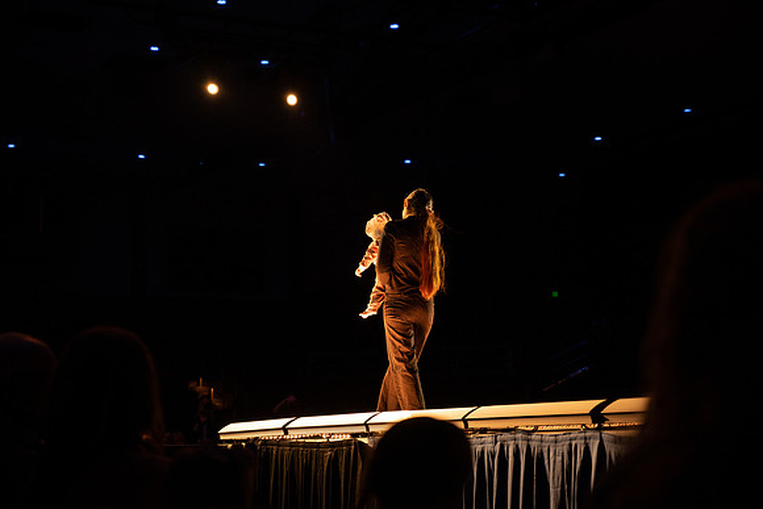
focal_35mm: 70
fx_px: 1484
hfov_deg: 28.8
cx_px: 382
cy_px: 254
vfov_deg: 19.5
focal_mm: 70
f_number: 4
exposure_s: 1/200
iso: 1000
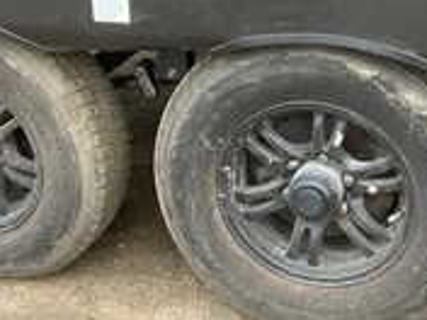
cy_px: 107
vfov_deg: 22.2
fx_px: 814
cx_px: 211
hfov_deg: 29.4
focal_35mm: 66
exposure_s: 1/115
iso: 64
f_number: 1.8
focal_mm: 3
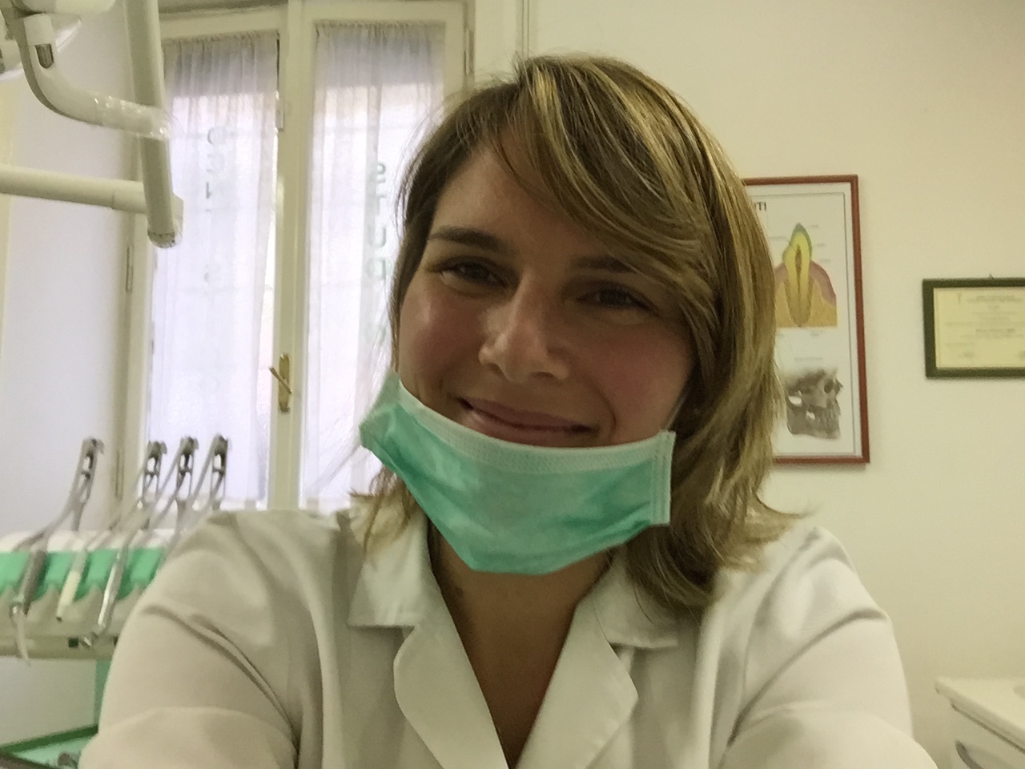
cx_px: 512
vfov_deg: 45.4
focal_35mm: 31
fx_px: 918
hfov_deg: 58.4
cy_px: 384
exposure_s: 1/30
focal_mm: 2.65
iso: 80
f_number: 2.2
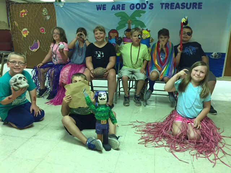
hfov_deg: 61.7
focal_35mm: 29
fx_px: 194
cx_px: 116
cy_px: 86
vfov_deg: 48.2
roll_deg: -2.1
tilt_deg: -14.8
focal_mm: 4.15
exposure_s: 1/30
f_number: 2.2
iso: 160
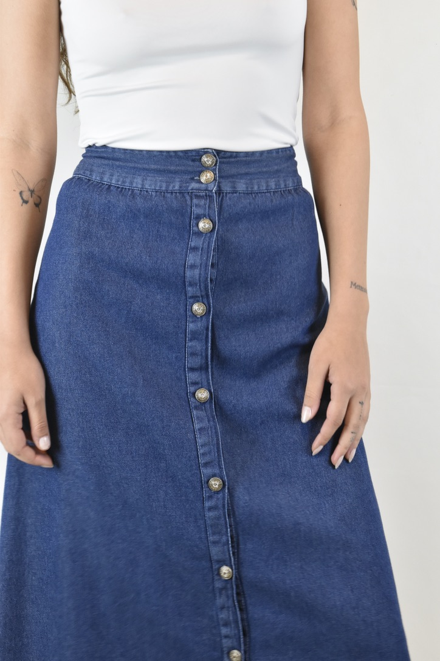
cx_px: 220
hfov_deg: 16.6
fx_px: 1512
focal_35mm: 82
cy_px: 330
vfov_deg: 24.6
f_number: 16
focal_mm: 55
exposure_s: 1/20
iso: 1600
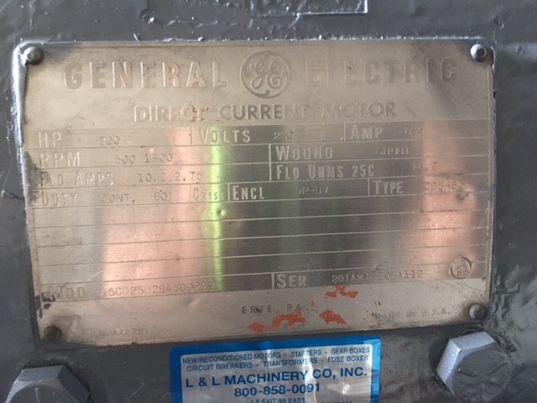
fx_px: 450
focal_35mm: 29
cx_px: 268
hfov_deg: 61.7
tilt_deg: -57.6
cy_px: 202
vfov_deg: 48.2
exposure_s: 1/4
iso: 80
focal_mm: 4.15
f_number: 2.2
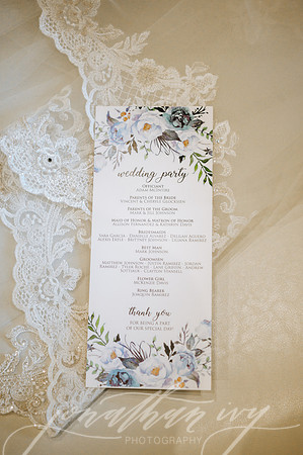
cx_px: 152
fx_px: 886
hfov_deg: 19.4
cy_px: 228
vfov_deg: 28.9
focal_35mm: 70
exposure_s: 1/200
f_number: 2.8
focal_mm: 70
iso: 1600
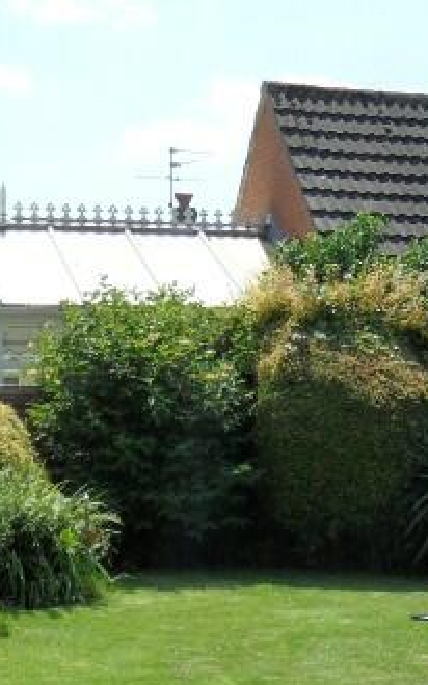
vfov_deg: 25.5
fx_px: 1476
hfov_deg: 16.4
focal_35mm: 79
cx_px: 357
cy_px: 596
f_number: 3.2
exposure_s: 1/1000
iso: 80
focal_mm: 3.9
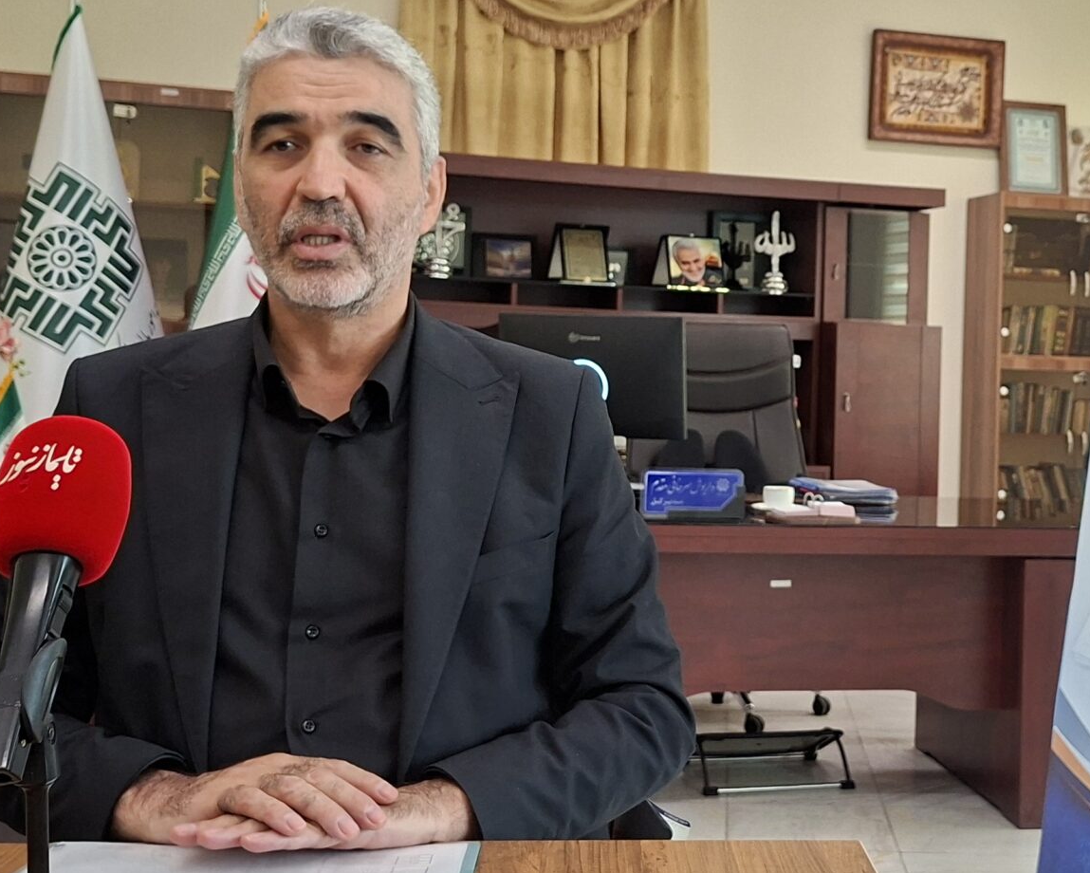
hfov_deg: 36.7
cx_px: 777
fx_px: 1614
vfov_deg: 30.2
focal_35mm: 50
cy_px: 347
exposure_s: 1/100
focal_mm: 5.54
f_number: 1.8
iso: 250
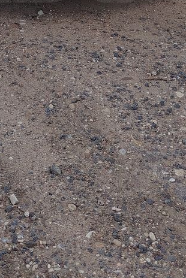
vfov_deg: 21.8
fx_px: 665
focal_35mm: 86
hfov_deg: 15.8
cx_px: 47
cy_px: -62
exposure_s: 1/597
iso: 50
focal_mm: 5.31
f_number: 1.7
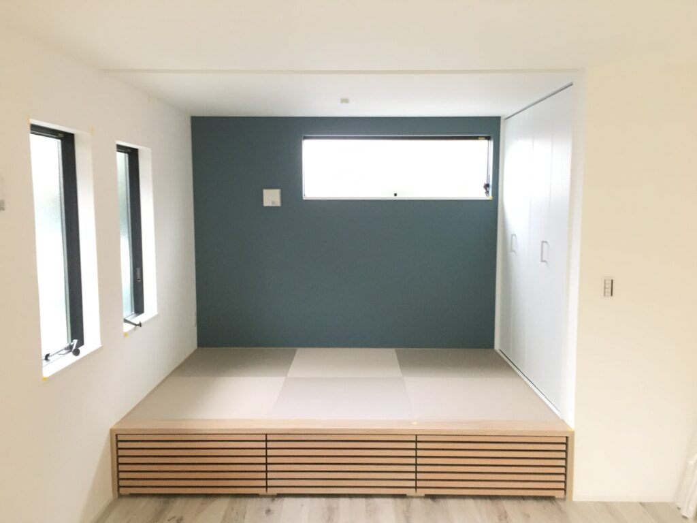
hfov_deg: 61.7
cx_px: 348
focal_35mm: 29
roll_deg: +1.0
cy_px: 262
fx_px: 584
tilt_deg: -5.5
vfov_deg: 48.2
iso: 200
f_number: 2.2
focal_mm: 4.15
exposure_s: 1/24
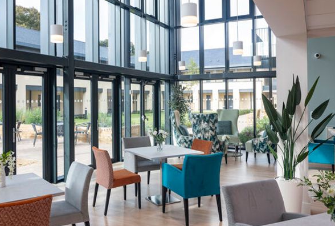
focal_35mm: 31
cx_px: 136
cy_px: 116
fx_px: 289
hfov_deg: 59.7
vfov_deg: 42.6
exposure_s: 1/25
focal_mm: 24
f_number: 8
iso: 100
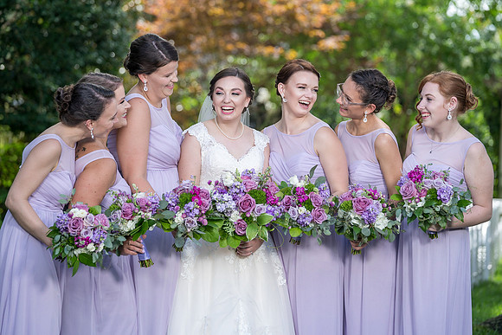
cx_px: 255
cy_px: 166
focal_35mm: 154
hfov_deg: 13.3
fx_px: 2148
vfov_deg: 8.9
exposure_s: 1/200
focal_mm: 151
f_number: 4
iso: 100
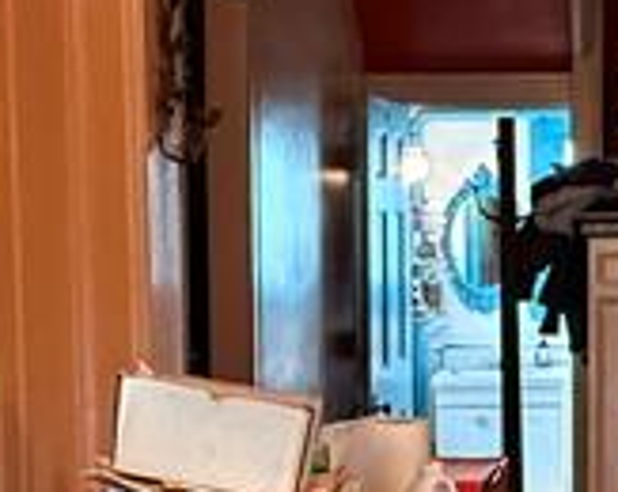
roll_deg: -0.2
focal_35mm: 86
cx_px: 550
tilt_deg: -3.6
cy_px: 344
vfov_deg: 17.8
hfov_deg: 21.8
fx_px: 1571
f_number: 2.2
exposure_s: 1/60
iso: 800
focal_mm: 2.22
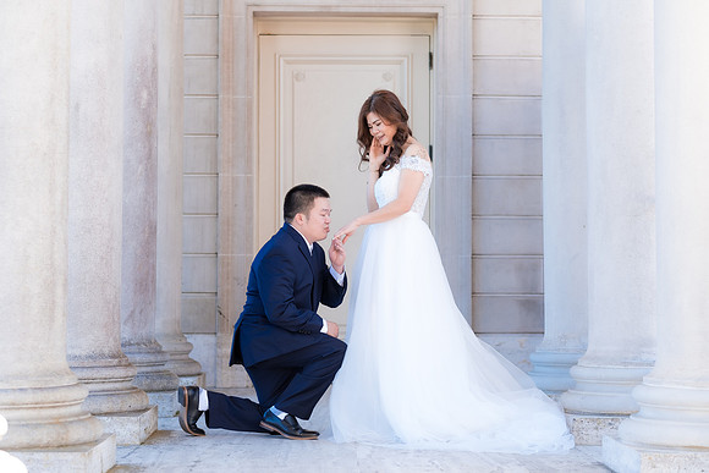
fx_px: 1712
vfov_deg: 15.7
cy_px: 233
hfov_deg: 23.4
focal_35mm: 87
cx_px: 352
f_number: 2.5
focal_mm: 56
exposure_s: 1/250
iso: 160
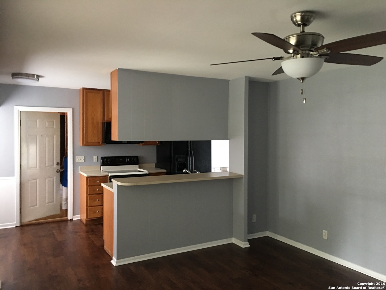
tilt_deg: -0.9
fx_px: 323
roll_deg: -2.3
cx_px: 193
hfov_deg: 61.7
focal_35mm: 29
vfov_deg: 48.2
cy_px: 145
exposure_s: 1/10
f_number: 2.2
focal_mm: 4.15
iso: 100
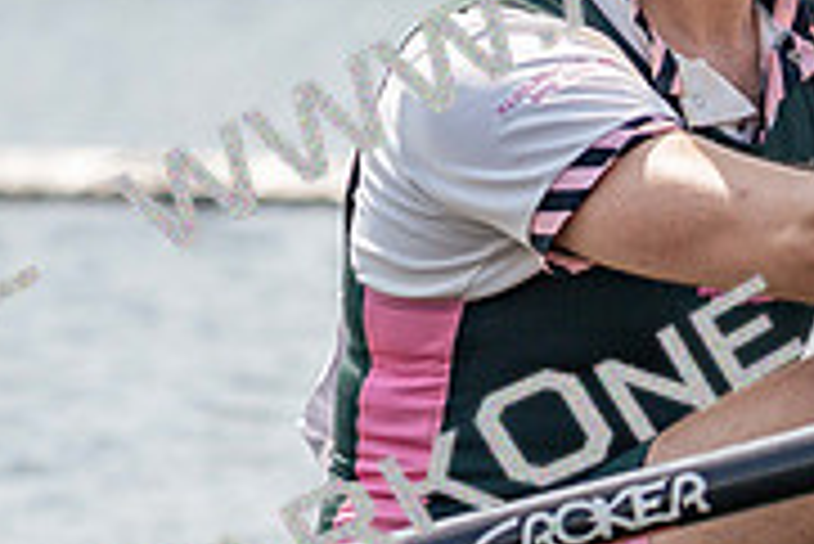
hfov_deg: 3.2
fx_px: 14482
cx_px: 670
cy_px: 263
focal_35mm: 640
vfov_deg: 2.2
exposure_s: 1/1600
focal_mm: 200
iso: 250
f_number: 5.6
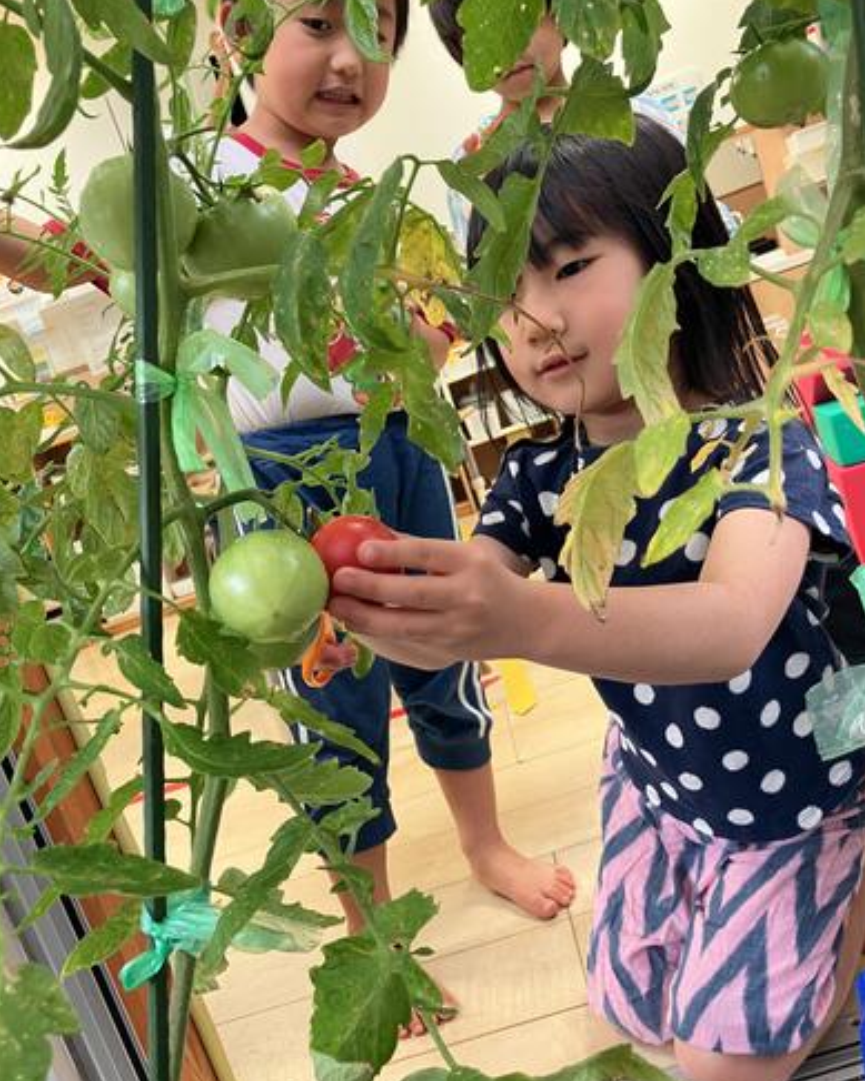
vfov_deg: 58.7
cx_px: 427
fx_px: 960
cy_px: 584
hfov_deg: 48.5
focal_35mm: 30
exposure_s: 1/67
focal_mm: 3.99
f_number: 1.8
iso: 80
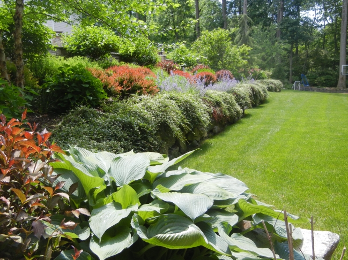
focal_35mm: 37
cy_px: 138
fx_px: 372
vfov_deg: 38.6
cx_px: 152
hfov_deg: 50.0
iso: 160
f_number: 3.5
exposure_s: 1/368
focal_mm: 5.4
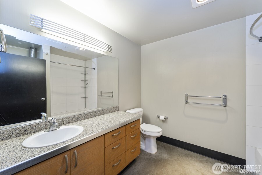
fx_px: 102
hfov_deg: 104.3
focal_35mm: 14
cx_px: 131
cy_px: 88
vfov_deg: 81.2
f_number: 8
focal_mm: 14
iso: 200
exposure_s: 1/4
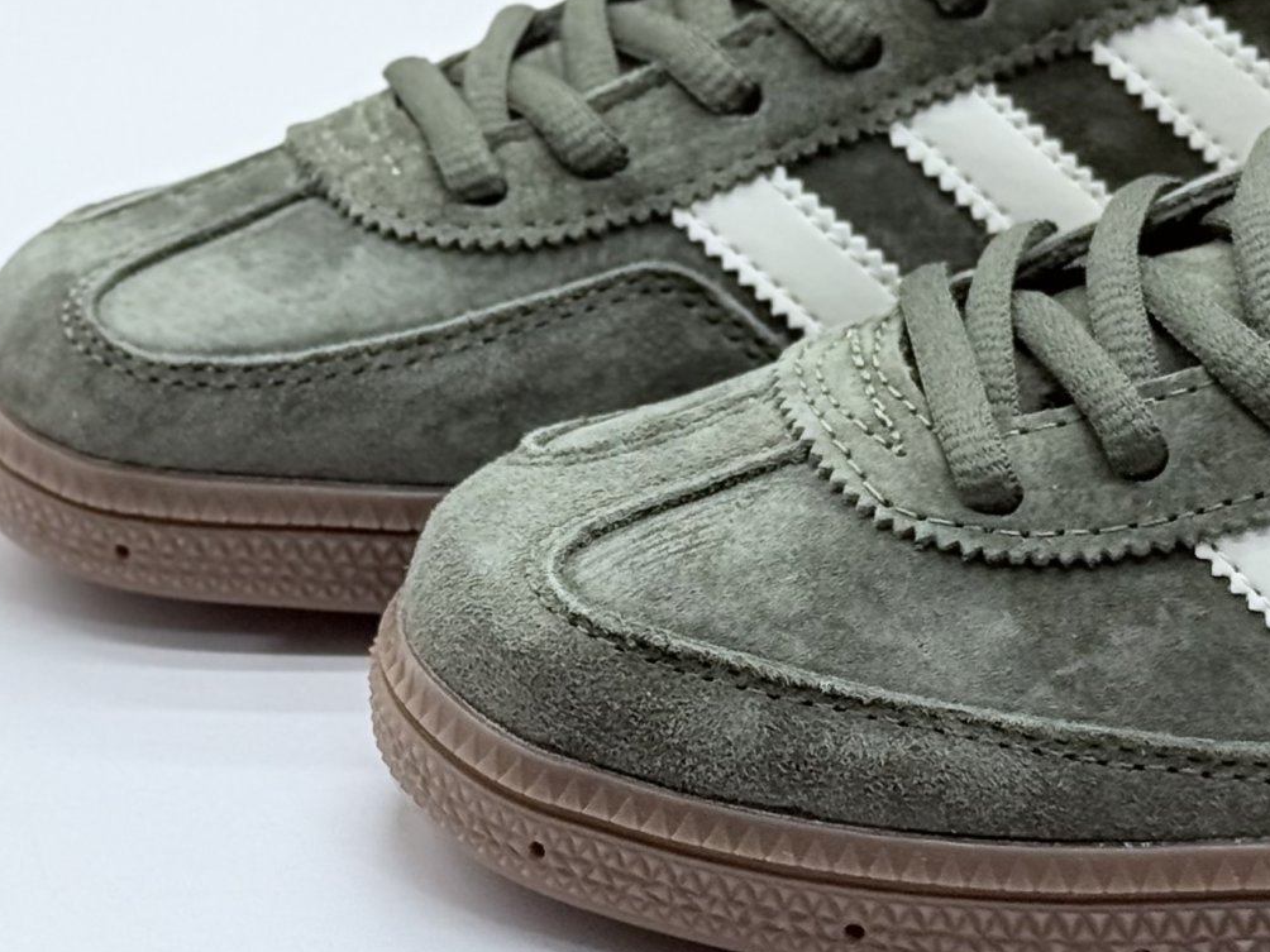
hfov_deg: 37.5
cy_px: 491
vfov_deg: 28.6
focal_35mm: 51
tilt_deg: -25.1
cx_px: 634
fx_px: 1871
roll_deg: +1.5
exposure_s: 1/596
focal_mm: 6.76
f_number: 1.78
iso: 64
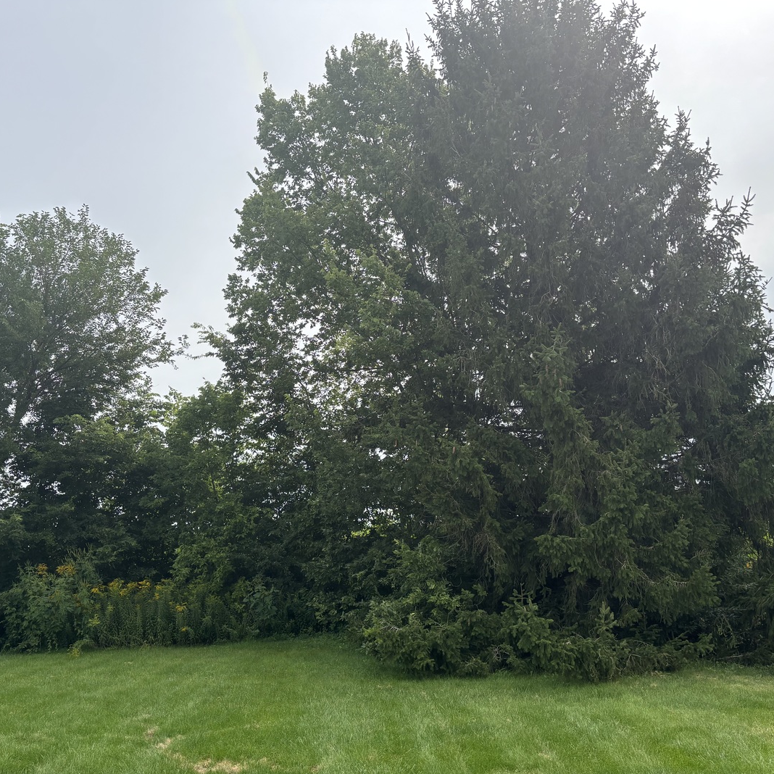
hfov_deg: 52.4
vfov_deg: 52.5
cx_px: 333
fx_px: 784
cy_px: 386
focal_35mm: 31
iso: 50
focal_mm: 5.96
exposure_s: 1/3021
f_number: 1.6
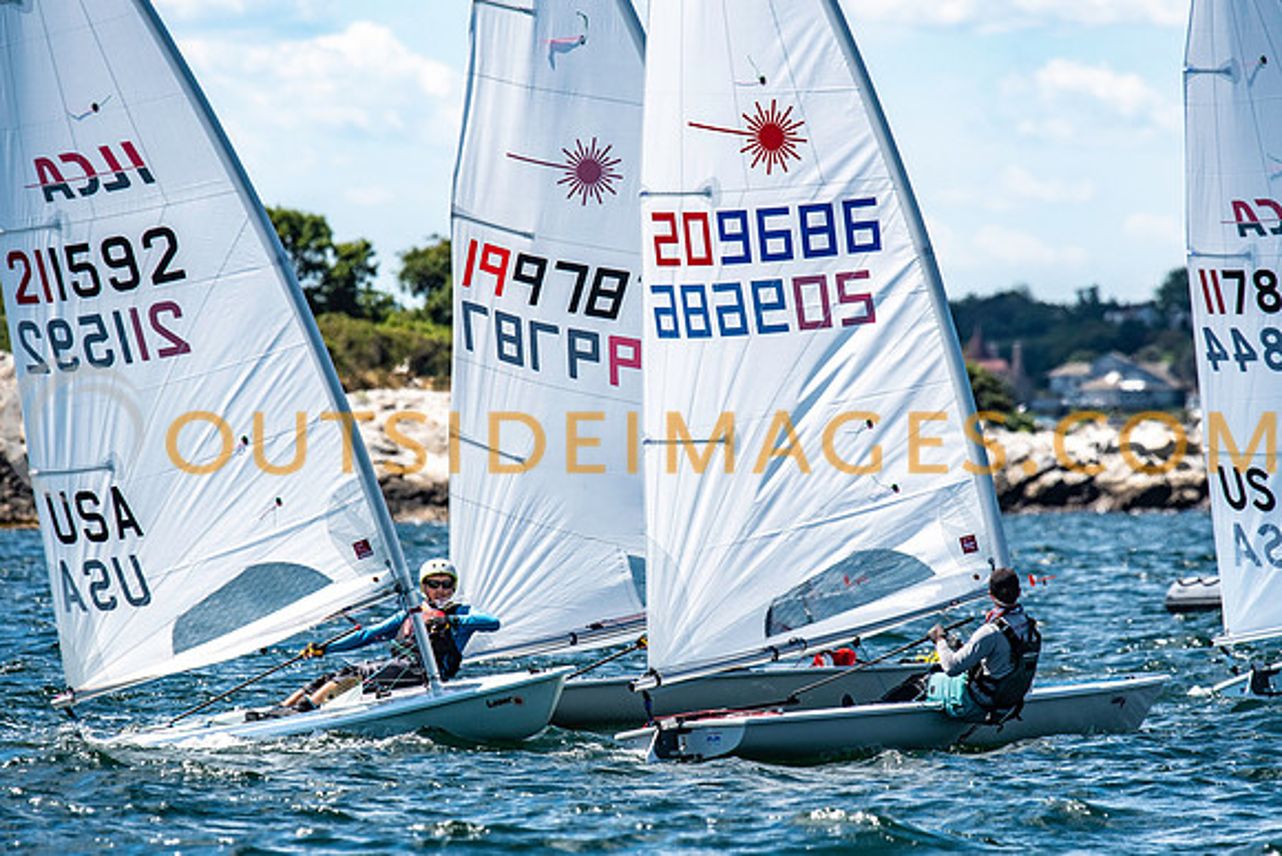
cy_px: 428
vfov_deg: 3.1
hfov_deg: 4.6
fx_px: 16028
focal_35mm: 450
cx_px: 641
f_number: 5.6
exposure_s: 1/3200
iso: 400
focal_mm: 300
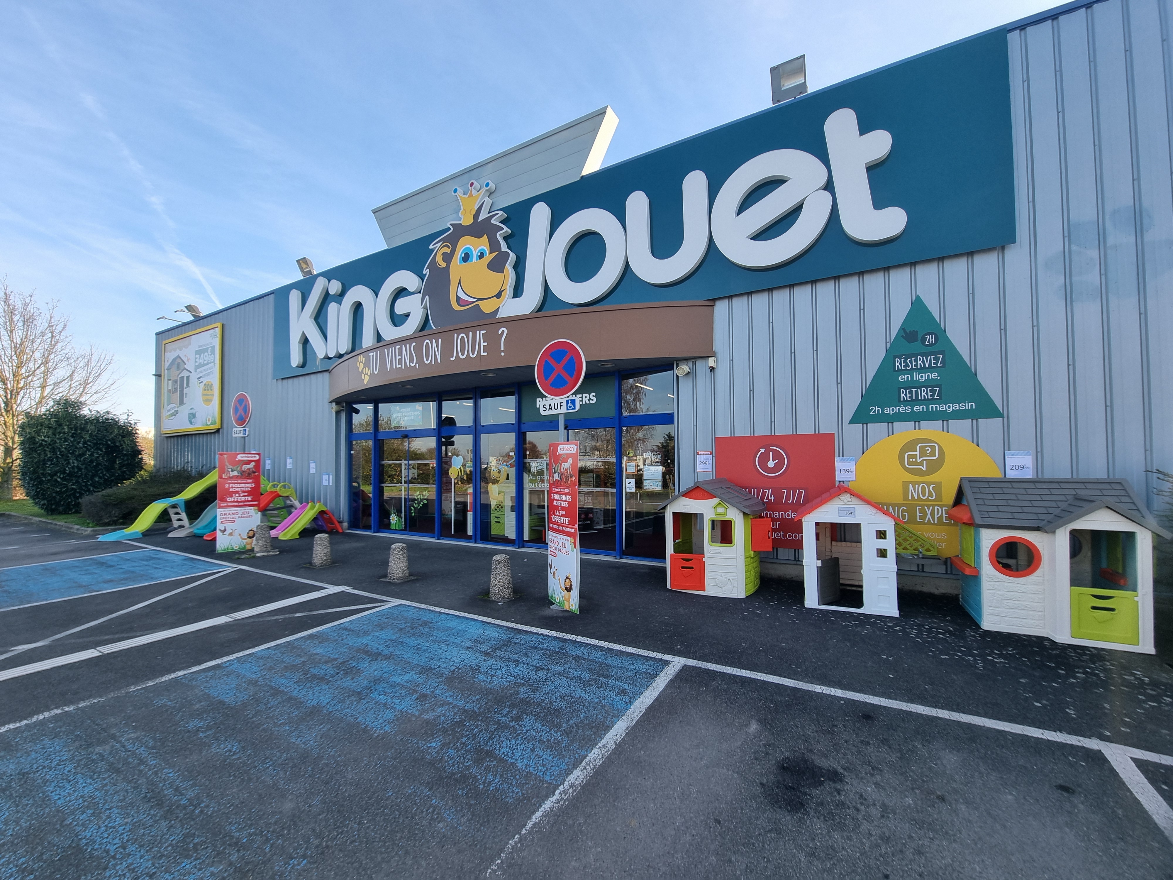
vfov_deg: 89.9
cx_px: 586
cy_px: 440
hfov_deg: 106.2
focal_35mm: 13
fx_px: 441
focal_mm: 2.2
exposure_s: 1/618
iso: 50
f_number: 2.2
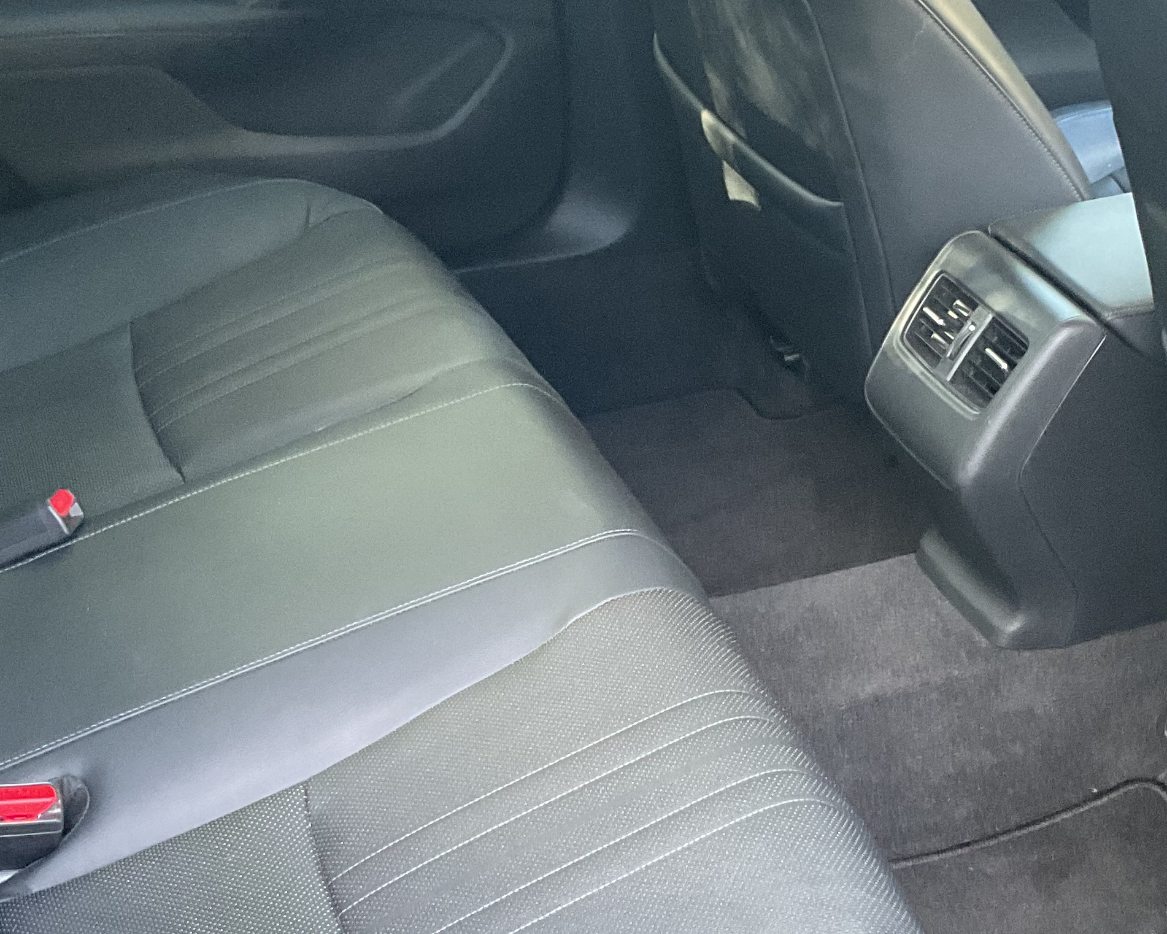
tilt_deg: -31.3
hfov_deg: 31.3
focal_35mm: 60
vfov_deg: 25.4
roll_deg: -1.0
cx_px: 732
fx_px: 2073
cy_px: 531
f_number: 1.8
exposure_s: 1/60
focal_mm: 3
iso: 250
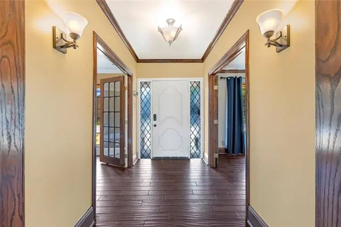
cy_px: 114
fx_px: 142
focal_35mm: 15
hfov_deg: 100.4
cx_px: 170
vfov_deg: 77.3
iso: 100
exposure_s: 1/320
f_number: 7.1
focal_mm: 10
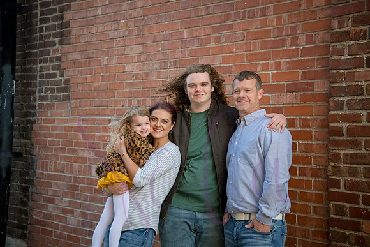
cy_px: 124
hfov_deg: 32.4
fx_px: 637
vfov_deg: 21.9
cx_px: 185
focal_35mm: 62
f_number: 5.6
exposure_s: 1/400
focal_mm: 62
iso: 1250
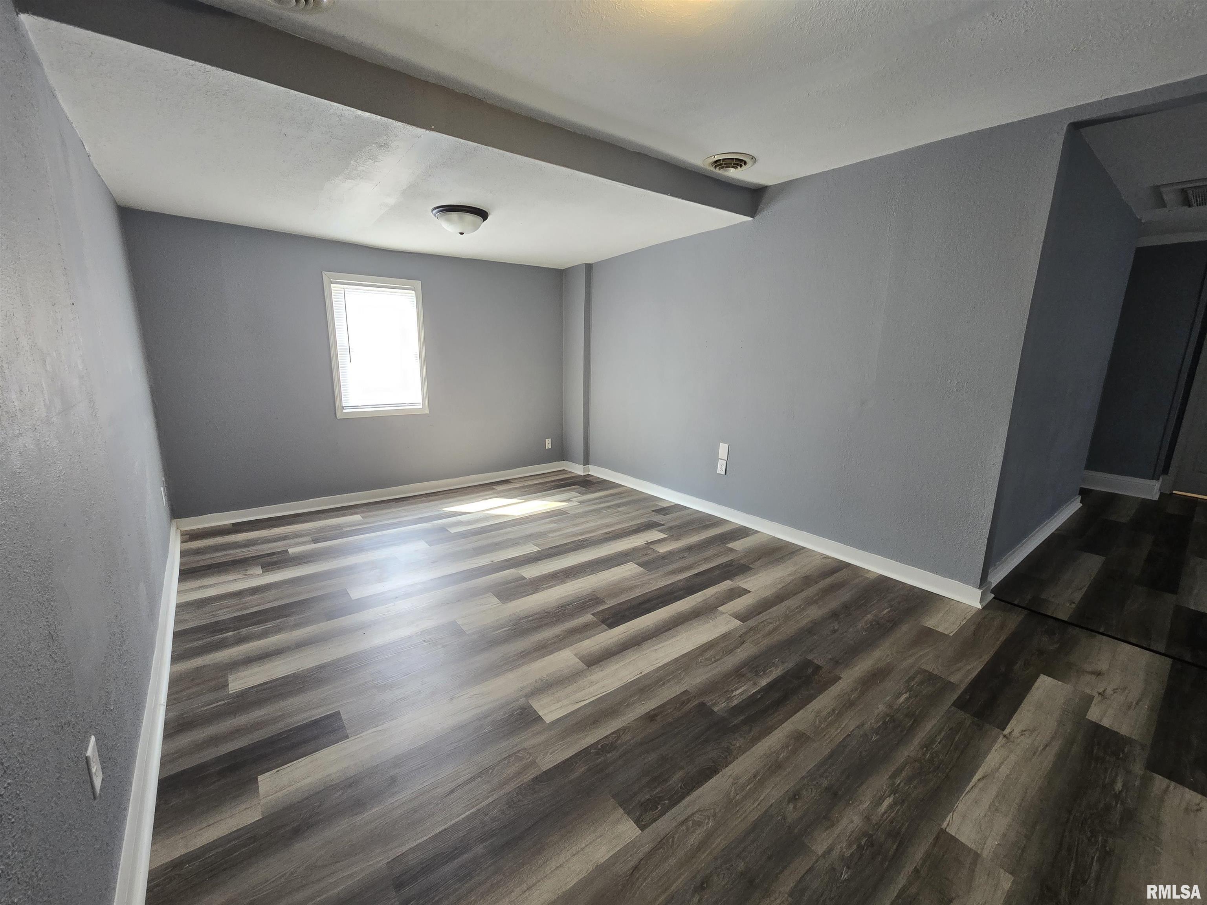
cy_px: 452
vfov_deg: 89.9
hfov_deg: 106.2
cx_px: 604
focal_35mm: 13
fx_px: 453
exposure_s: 1/60
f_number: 2.2
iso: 200
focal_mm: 2.2
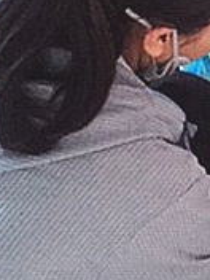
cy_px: 18
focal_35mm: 132
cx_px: 332
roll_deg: -2.1
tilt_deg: -34.6
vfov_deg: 14.8
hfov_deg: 10.8
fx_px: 1068
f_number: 2.2
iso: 250
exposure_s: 1/17
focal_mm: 4.15
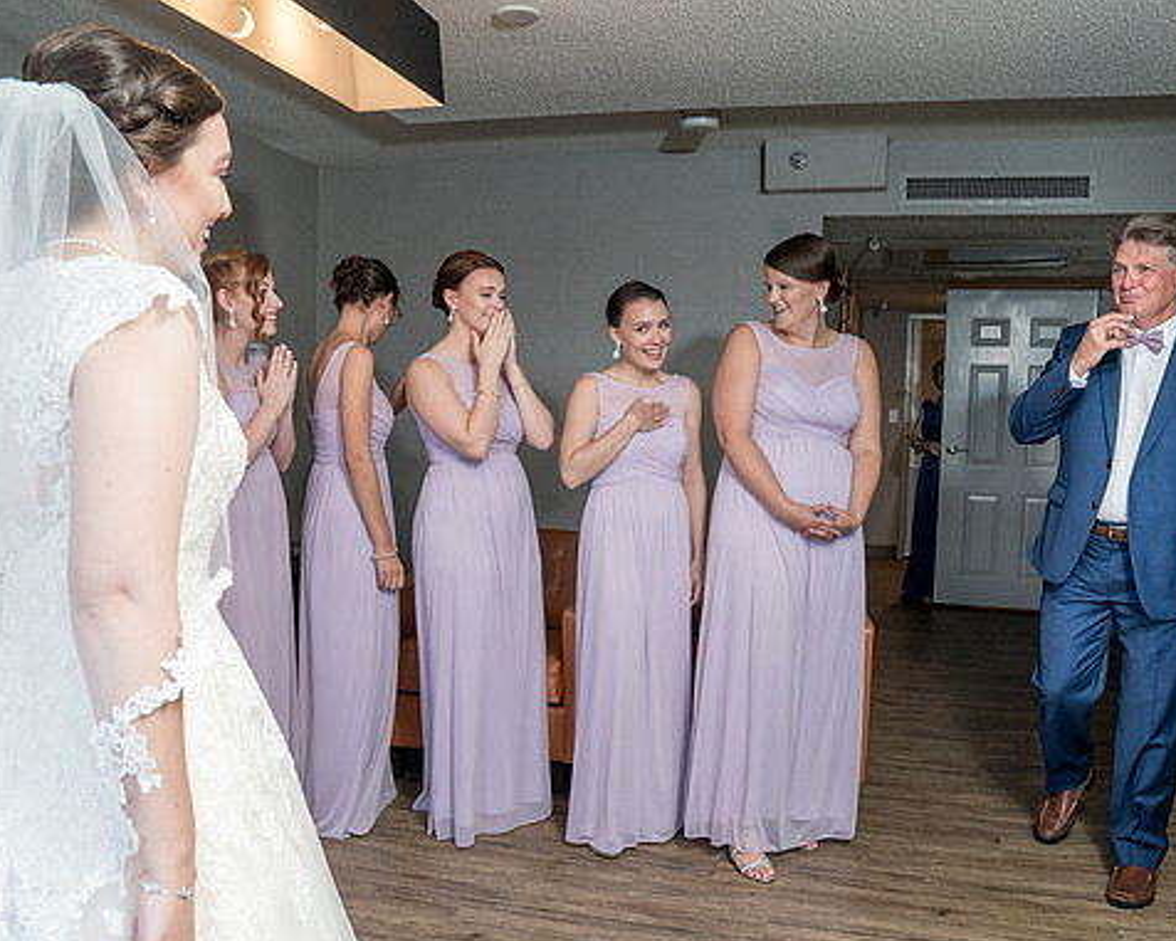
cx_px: 581
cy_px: 515
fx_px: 1079
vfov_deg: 47.1
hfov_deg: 57.2
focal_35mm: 31
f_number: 6.3
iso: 1000
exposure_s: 1/200
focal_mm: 24
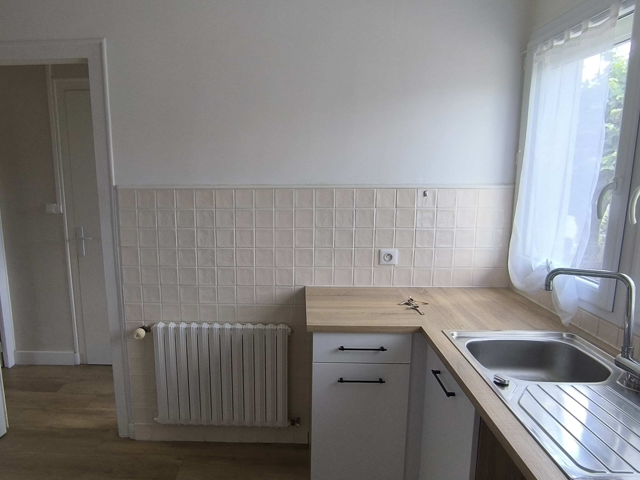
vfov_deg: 54.8
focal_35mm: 25
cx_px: 276
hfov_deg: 69.1
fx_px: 462
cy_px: 256
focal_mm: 1.65
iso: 80
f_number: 2.2
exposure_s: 1/100
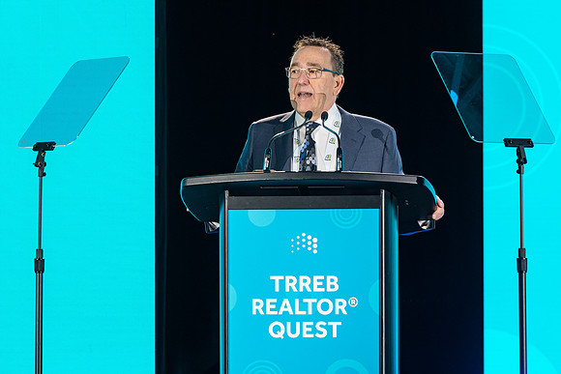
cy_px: 187
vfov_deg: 8.1
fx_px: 2634
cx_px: 280
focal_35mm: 169
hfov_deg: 12.2
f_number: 4.5
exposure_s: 1/200
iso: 1600
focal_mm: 113
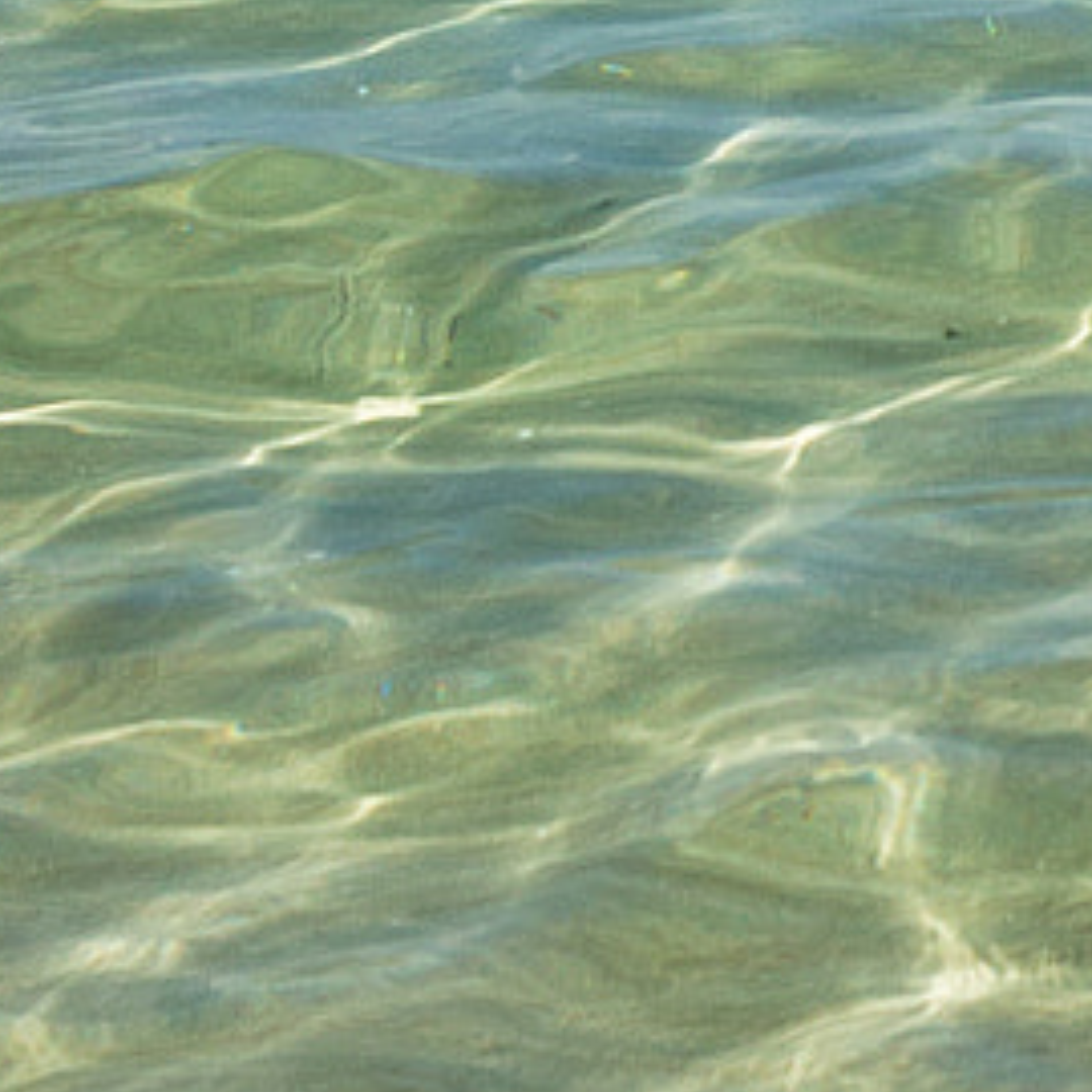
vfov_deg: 6.5
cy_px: -942
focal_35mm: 265
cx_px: 1933
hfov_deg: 6.5
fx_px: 9441
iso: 100
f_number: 6.3
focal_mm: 35
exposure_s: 1/160
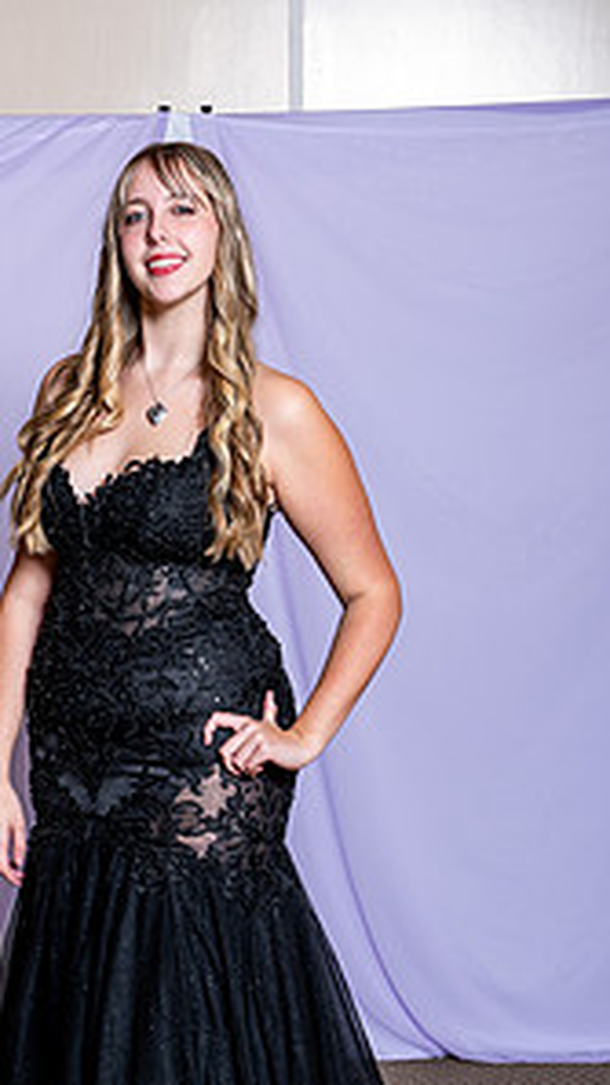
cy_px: 734
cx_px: 197
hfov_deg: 13.1
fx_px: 2646
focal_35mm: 92
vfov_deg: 23.1
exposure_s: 1/200
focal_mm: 58
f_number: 5.6
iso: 320
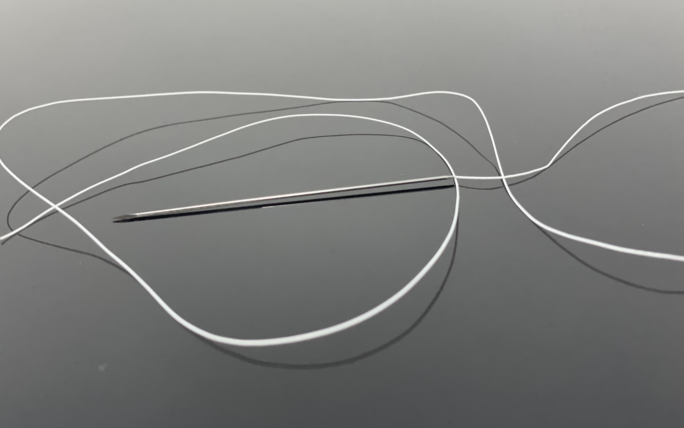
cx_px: 339
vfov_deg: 23.1
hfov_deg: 36.3
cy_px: 172
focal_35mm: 56
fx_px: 1044
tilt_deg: -22.7
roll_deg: +2.7
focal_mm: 6
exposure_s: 1/122
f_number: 2
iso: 100
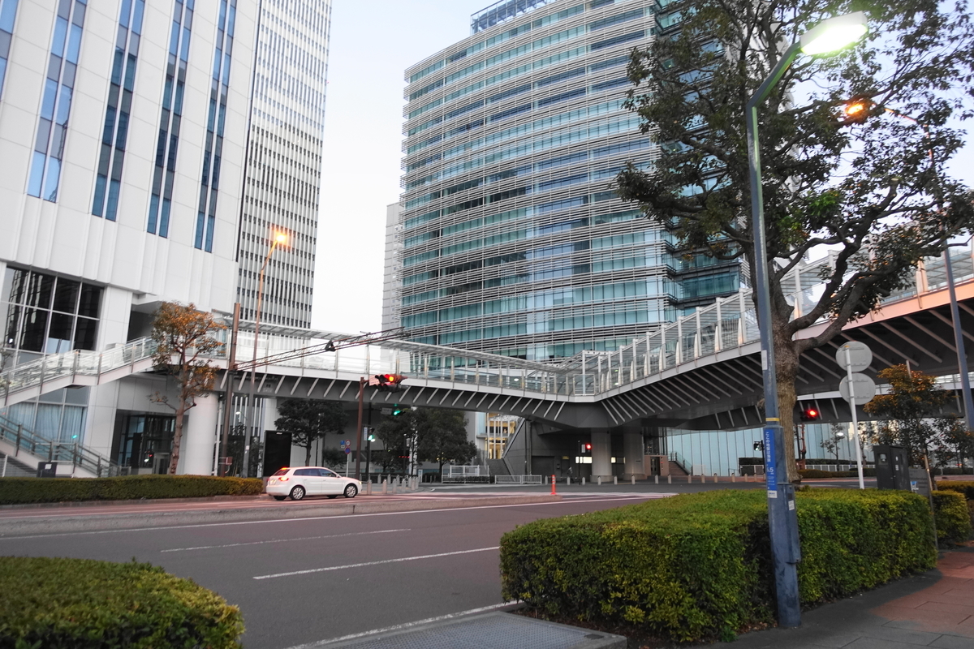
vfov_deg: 53.1
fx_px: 649
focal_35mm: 24
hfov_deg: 73.7
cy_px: 324
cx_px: 487
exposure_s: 1/30
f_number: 1.8
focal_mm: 8.8
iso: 250
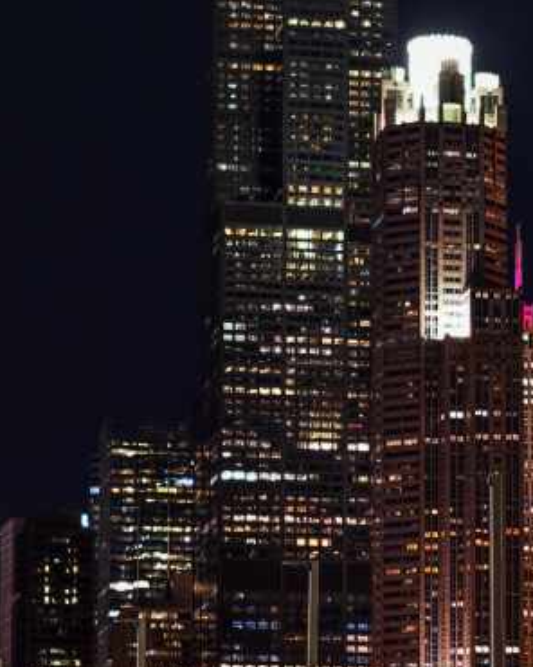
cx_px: 628
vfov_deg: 12.6
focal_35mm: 152
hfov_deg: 10.0
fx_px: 2997
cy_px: 589
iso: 50
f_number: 1.8
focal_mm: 50
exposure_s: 1/3
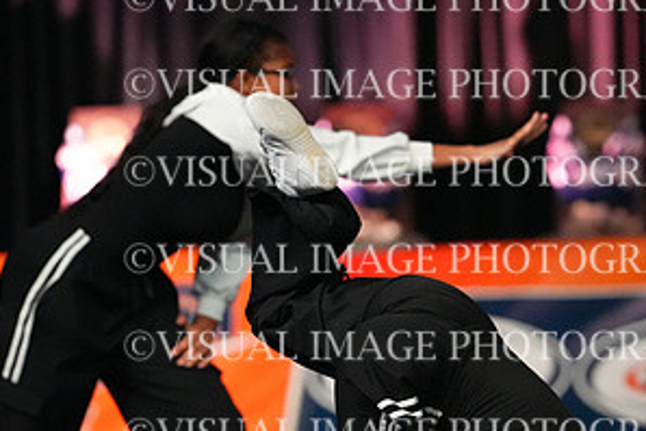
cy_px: 302
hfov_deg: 3.5
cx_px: 438
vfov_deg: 2.4
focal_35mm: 583
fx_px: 10466
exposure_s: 1/1250
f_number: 3.5
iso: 16000
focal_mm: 300
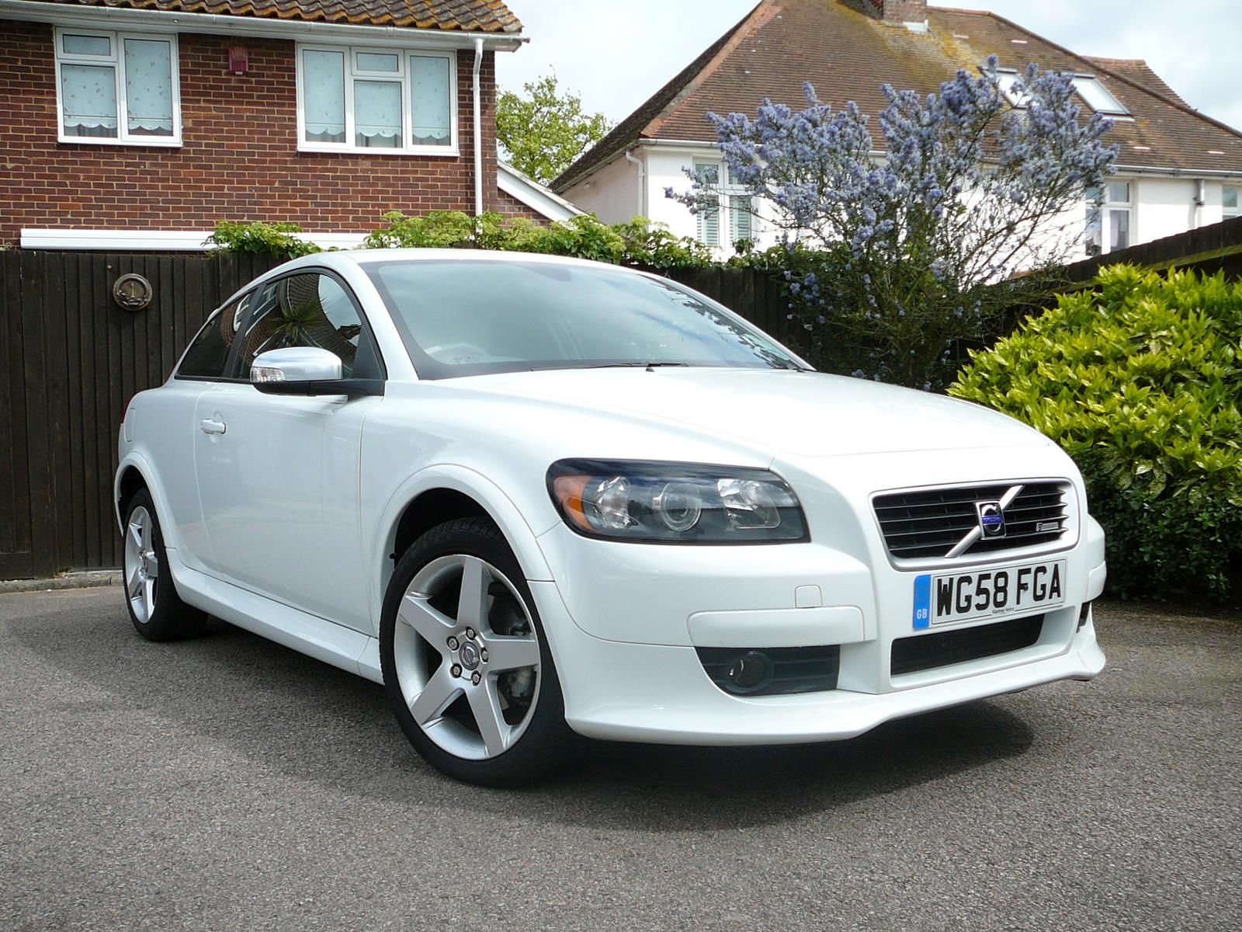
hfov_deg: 52.6
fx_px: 1256
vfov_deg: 40.7
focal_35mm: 35
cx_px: 621
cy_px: 466
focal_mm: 5.2
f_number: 2.8
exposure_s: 1/1000
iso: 80
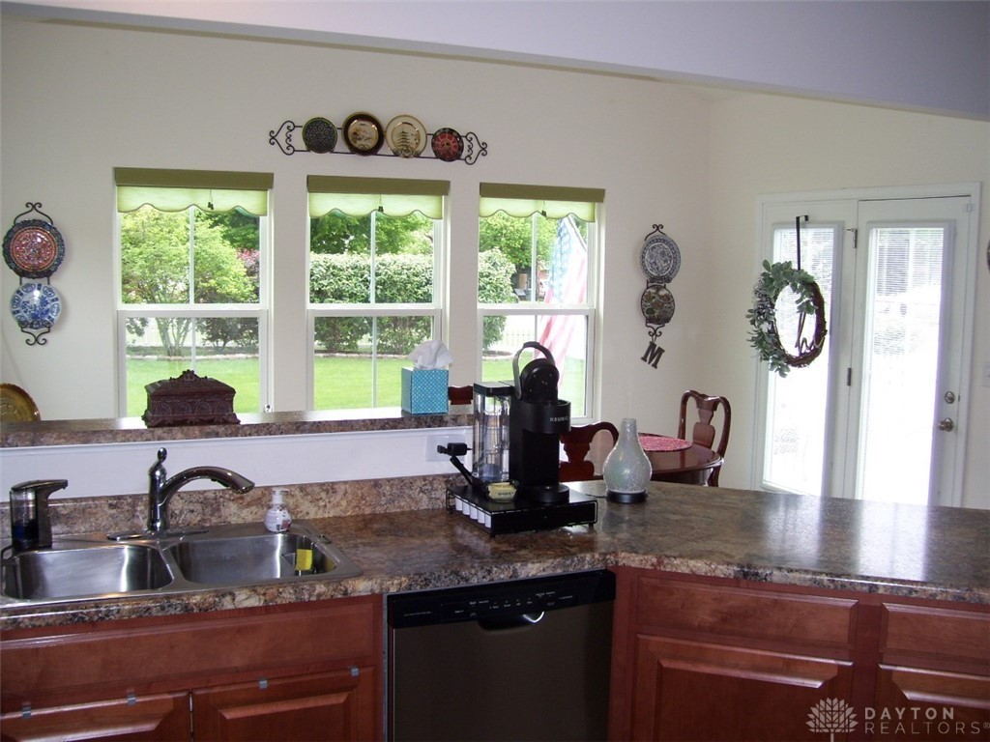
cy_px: 371
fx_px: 1030
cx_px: 495
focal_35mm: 36
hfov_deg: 51.4
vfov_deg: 39.7
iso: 80
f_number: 2.7
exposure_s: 1/60
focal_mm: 6
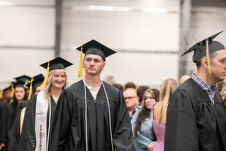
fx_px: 848
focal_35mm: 135
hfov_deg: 15.2
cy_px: 76
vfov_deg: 10.2
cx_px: 113
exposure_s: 1/200
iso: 2500
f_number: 3.2
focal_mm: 135
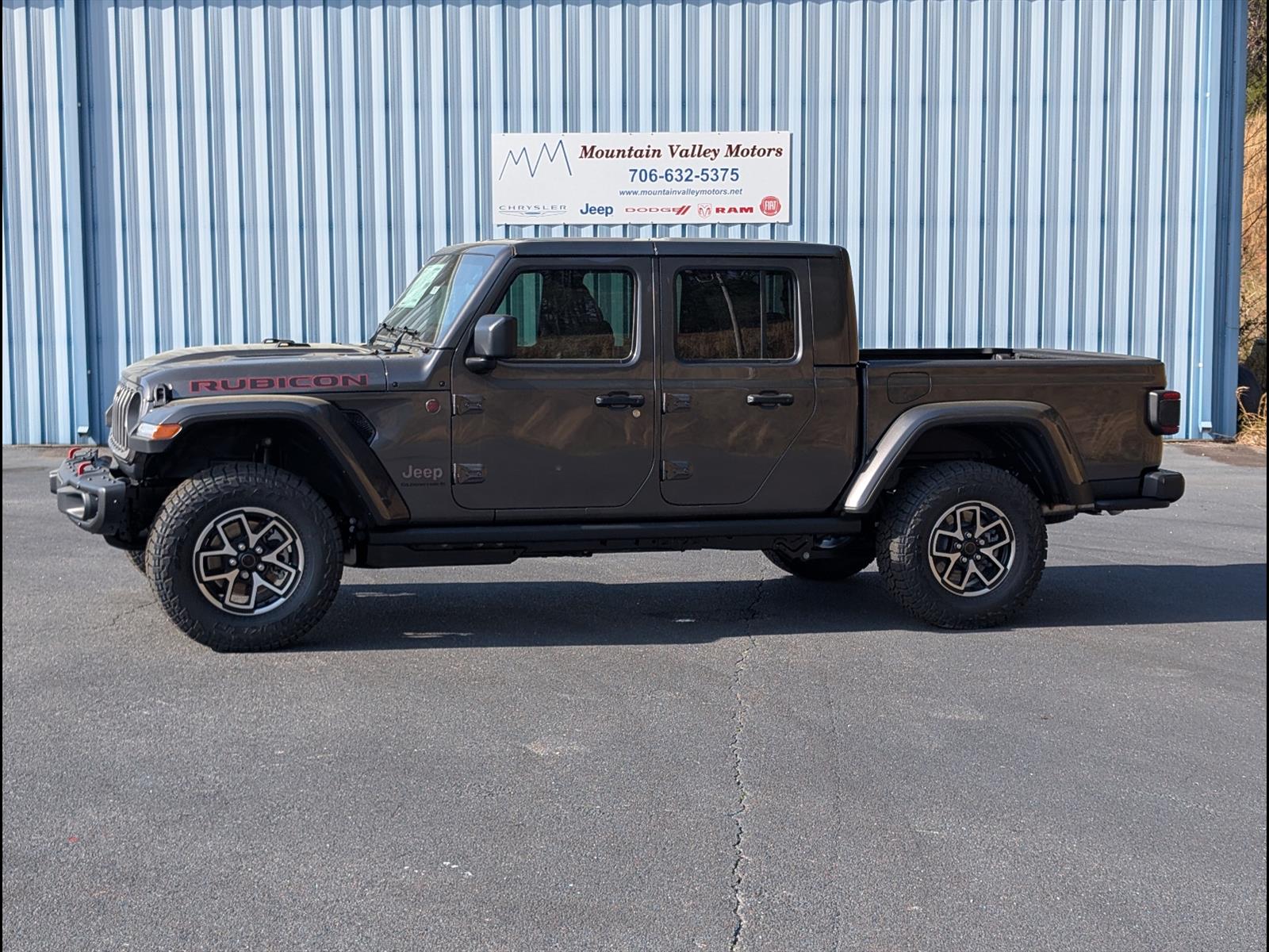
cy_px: 476
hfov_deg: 38.9
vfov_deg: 29.7
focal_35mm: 49
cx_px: 634
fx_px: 1796
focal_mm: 6.9
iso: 20
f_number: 1.68
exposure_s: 1/625
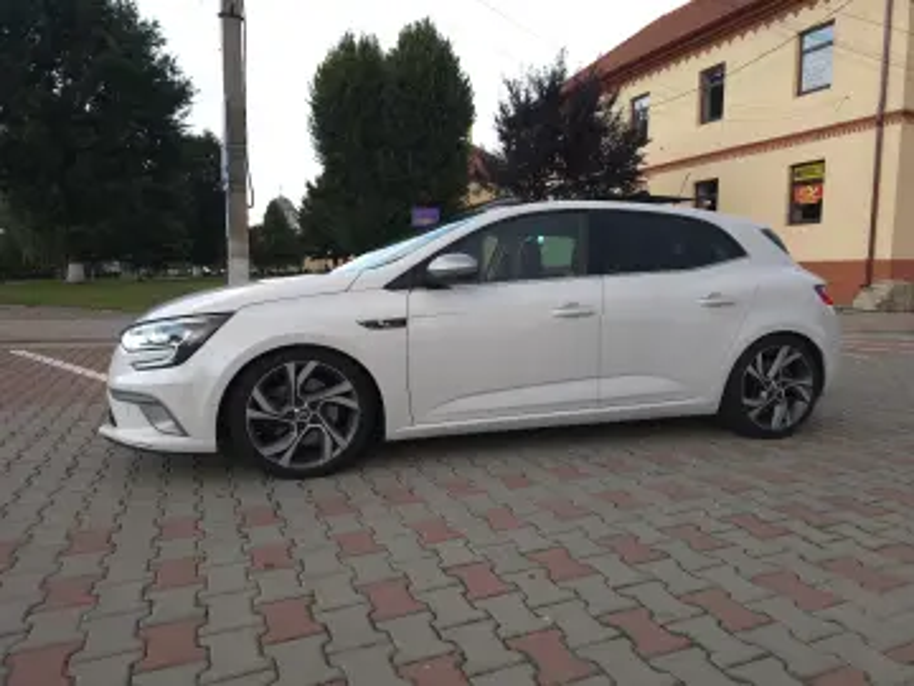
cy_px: 343
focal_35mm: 23
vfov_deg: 58.9
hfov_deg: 73.9
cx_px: 457
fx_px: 607
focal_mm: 6.3
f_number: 1.7
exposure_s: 1/60
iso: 200
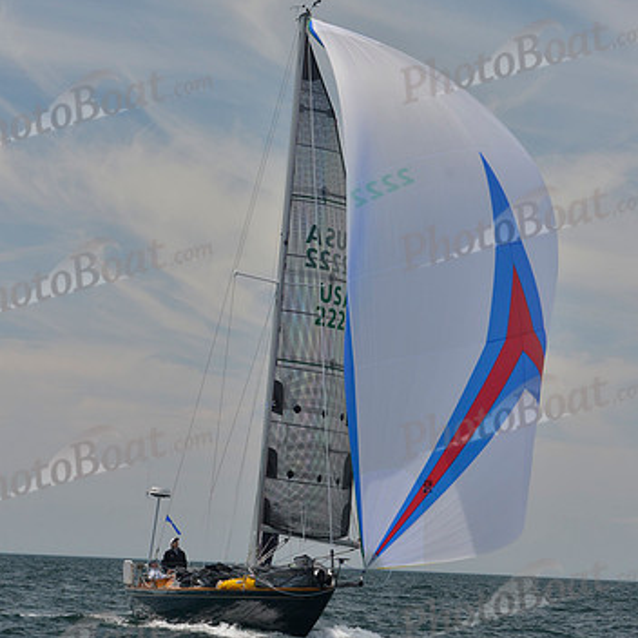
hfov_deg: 13.5
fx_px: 2690
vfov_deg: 13.5
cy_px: 344
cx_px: 307
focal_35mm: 129
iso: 400
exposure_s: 1/800
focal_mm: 92
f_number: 8
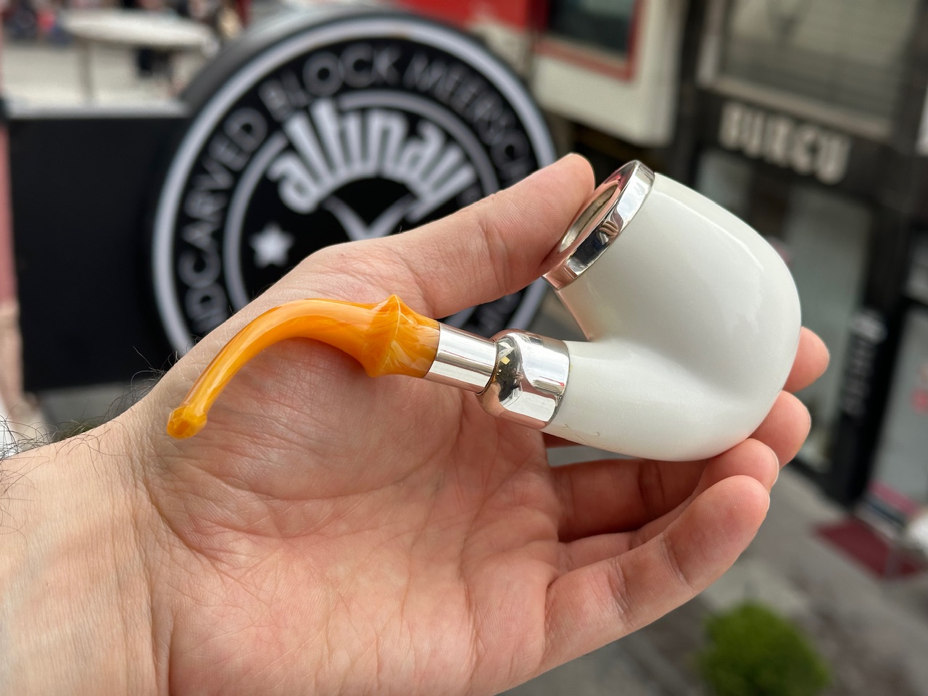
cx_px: 464
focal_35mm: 48
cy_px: 348
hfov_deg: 39.7
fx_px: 1287
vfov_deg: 30.3
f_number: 1.78
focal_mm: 6.86
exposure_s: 1/1497
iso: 64
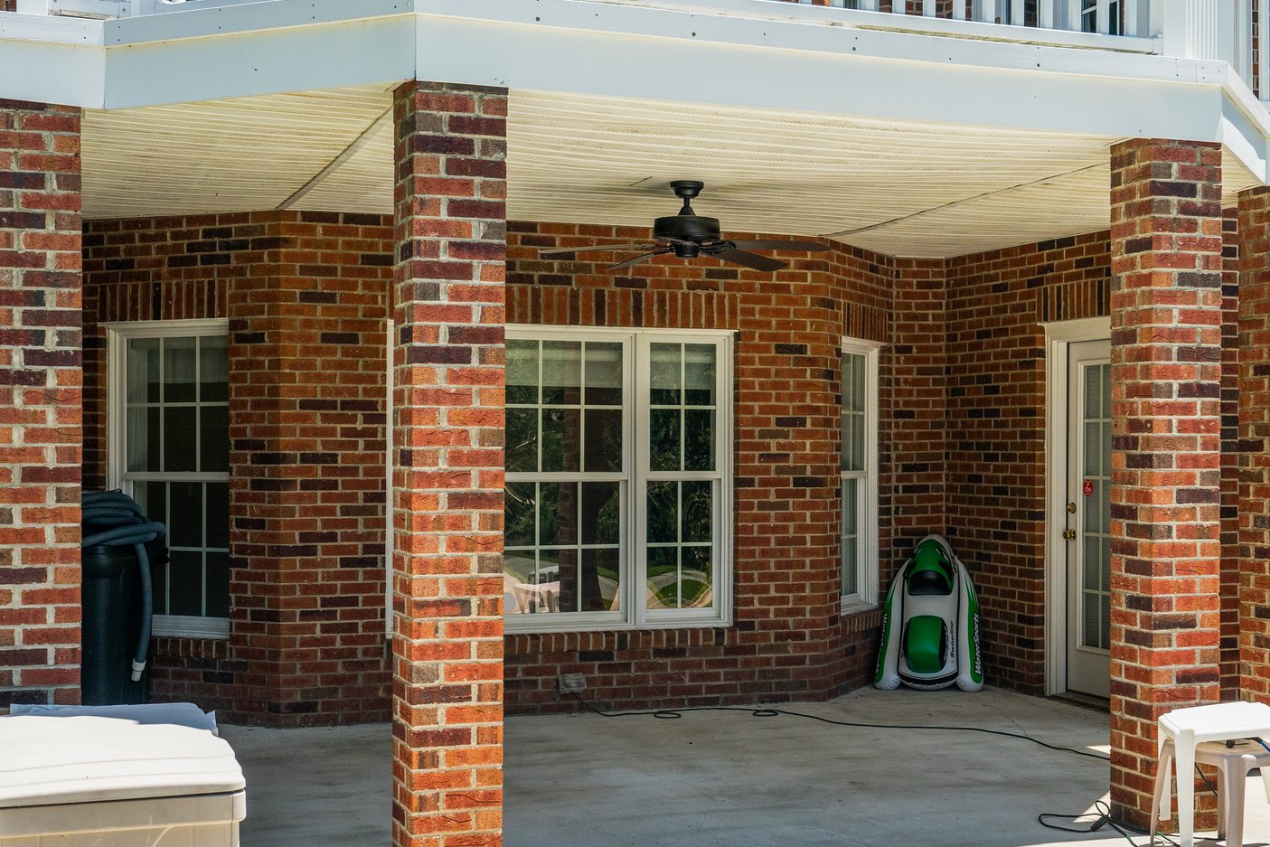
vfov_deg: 26.5
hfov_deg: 38.8
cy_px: 438
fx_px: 1799
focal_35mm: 51
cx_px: 743
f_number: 7.1
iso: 200
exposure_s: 1/400
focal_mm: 35
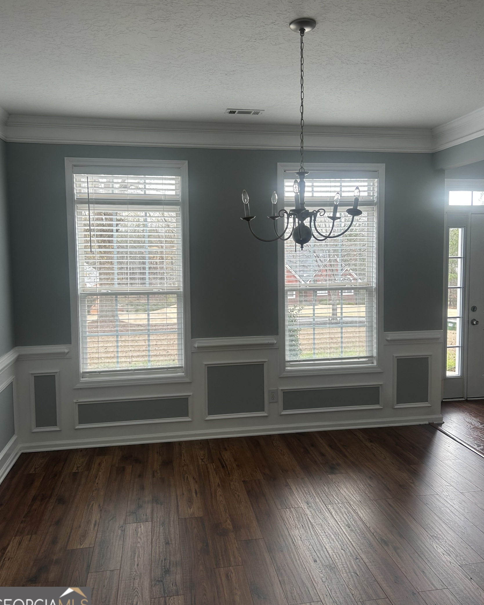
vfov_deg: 62.2
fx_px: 501
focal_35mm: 28
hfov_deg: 51.5
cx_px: 241
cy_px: 286
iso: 32
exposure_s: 1/130
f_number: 1.5
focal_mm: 5.7
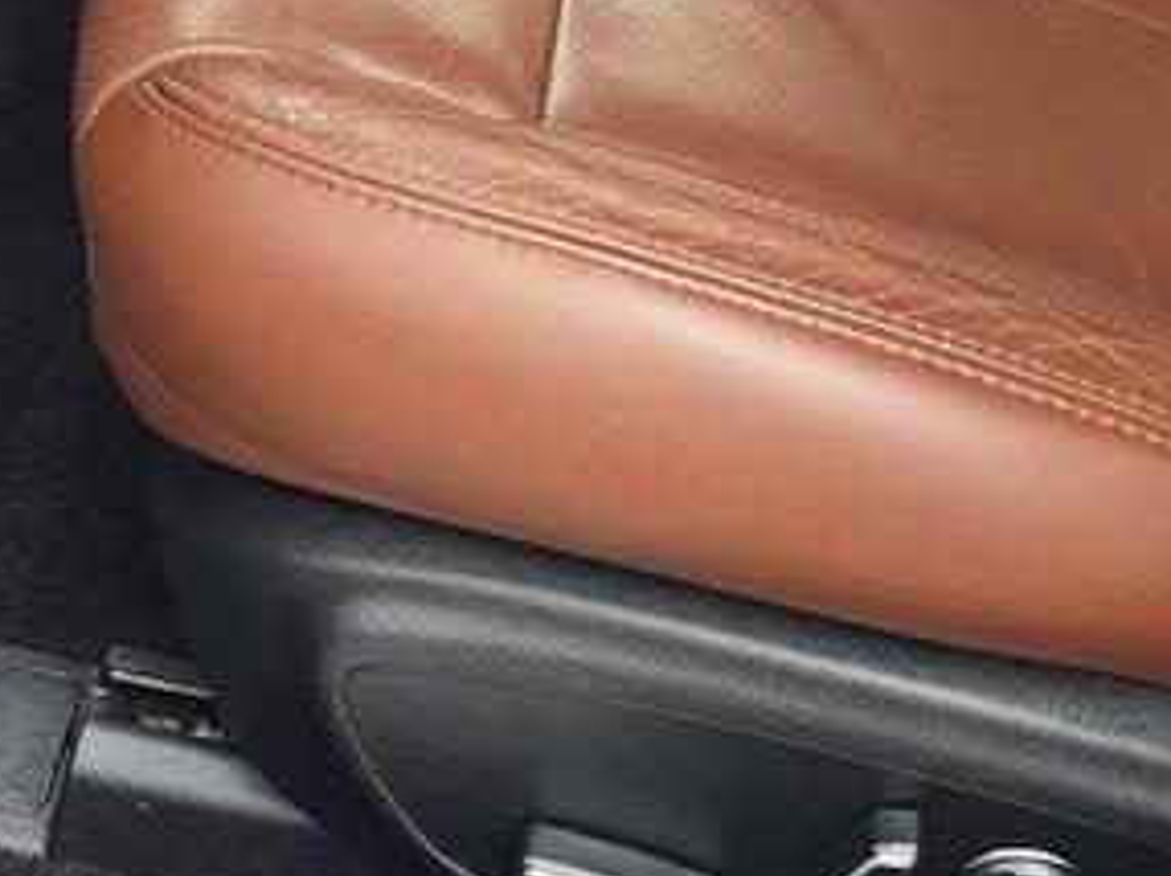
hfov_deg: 19.1
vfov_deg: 12.5
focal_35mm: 103
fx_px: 3481
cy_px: -901
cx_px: 590
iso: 80
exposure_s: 1/120
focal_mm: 6.3
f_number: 1.7
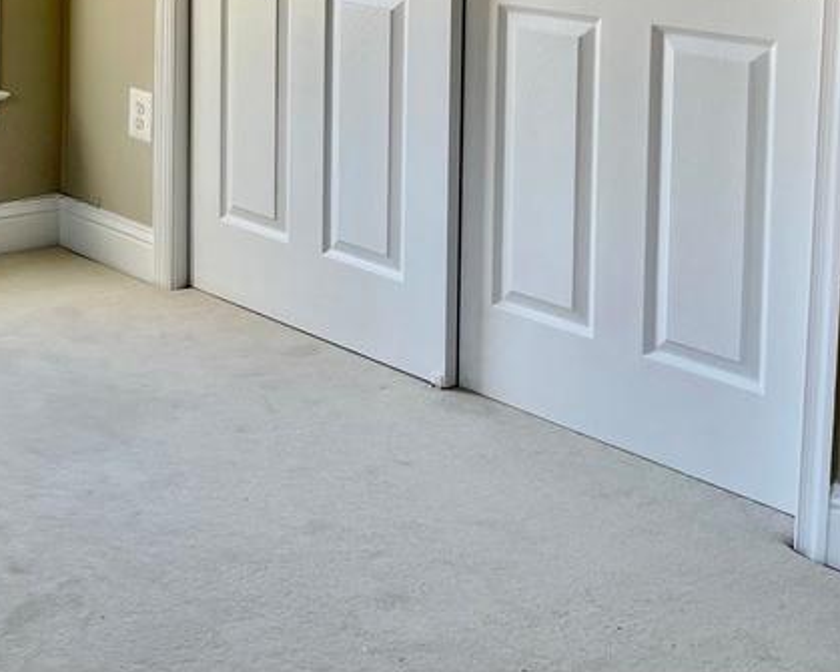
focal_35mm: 62
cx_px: -56
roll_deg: -0.5
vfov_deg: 23.0
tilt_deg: -3.7
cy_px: -78
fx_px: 1541
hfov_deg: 28.1
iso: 32
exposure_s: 1/120
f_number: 1.6
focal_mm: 4.2
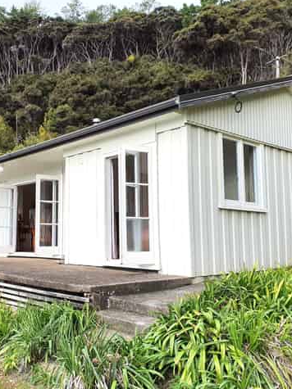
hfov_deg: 39.0
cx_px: 90
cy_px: 198
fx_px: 405
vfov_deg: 51.4
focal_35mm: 36
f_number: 2.4
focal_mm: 4.3
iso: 50
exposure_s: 1/680
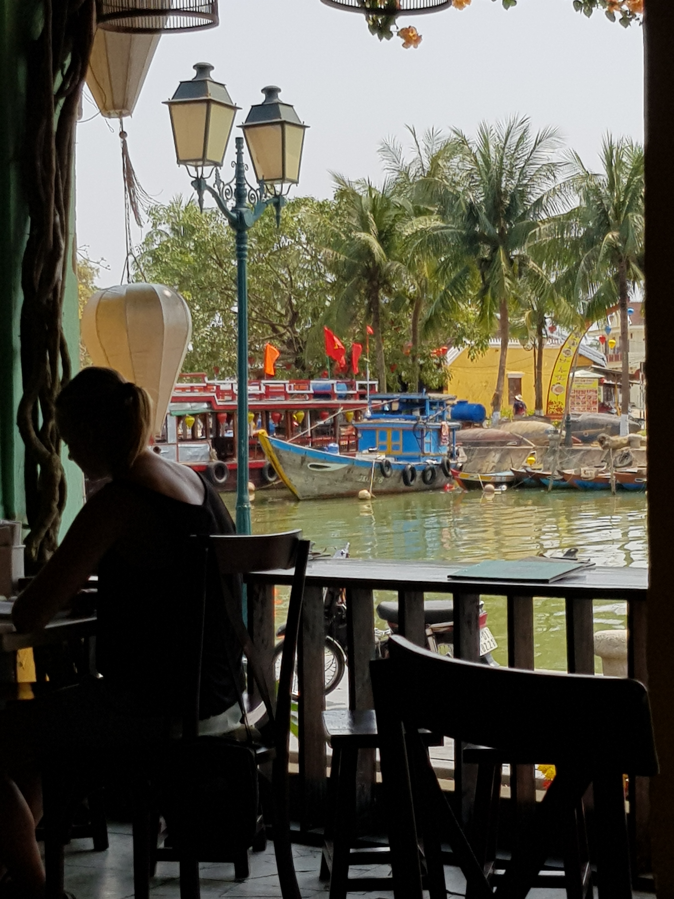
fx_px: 675
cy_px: 450
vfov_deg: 67.3
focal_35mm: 26
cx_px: 337
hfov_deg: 53.1
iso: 40
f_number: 1.7
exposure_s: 1/2720
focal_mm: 4.2
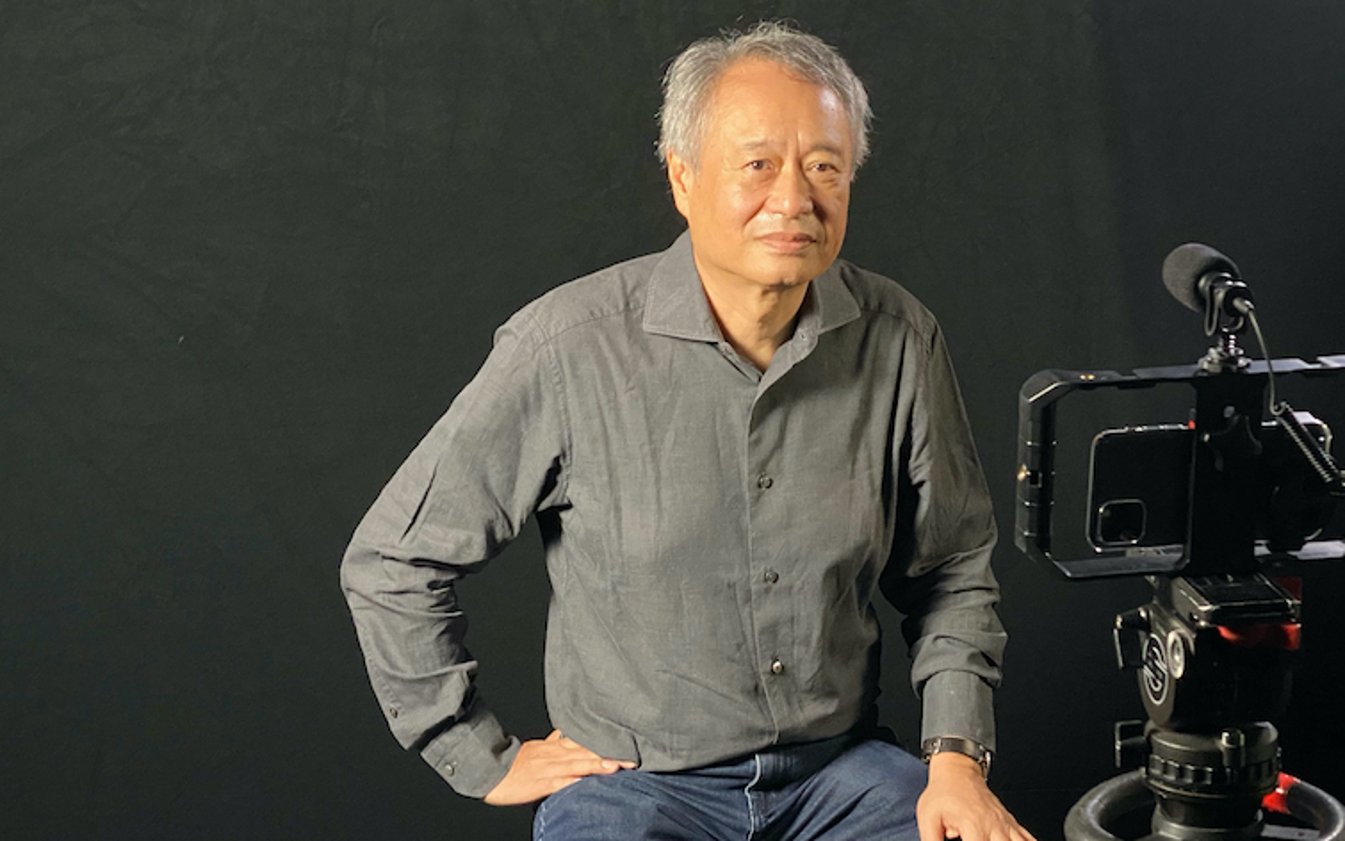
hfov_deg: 28.2
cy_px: 486
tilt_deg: -16.3
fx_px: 2676
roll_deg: +0.1
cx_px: 759
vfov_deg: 17.8
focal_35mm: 73
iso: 800
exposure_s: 1/30
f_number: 2
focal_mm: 6
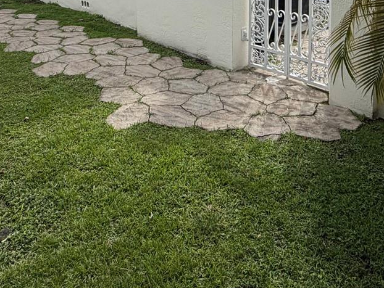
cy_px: -43
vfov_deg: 33.5
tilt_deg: -5.7
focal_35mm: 36
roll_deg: +0.6
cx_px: 222
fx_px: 400
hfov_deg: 51.1
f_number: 2.2
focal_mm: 2.22
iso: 32
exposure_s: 1/1235
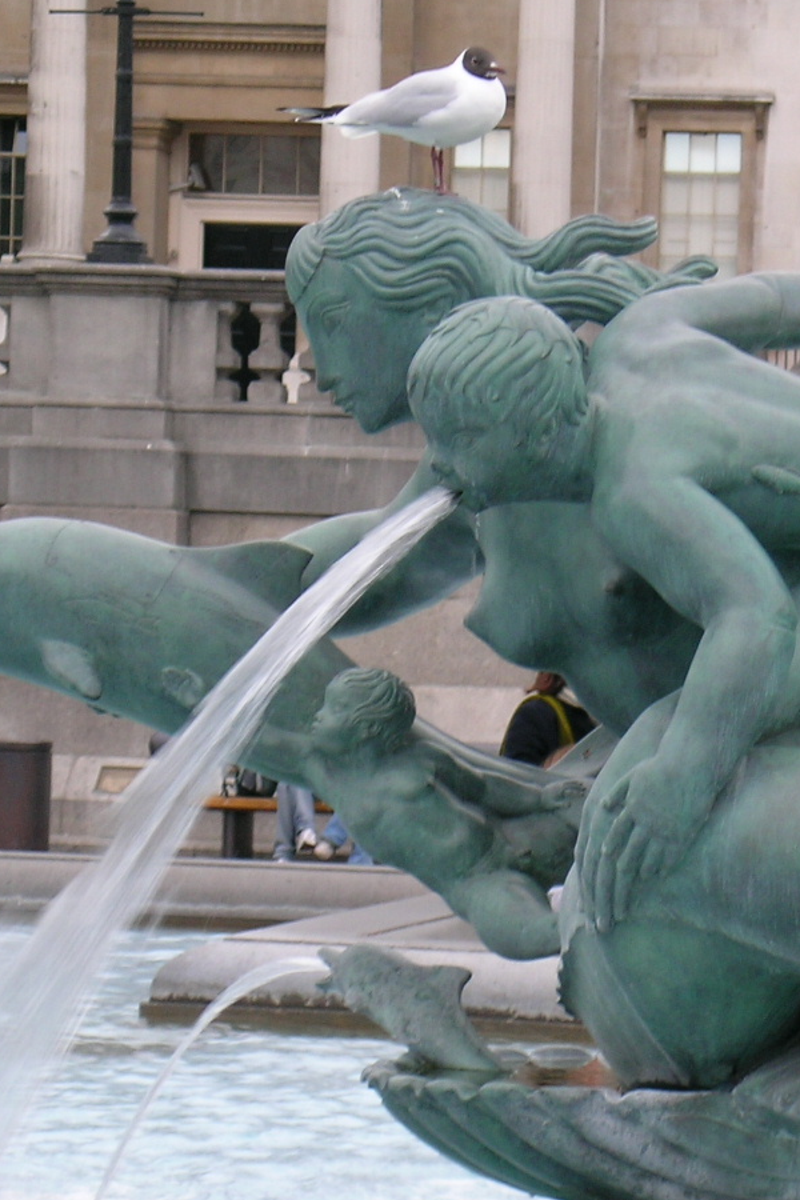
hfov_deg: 8.6
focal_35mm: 159
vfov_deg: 12.9
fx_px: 5300
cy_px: 655
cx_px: 685
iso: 50
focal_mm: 17.8
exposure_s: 1/28.5
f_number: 4.2
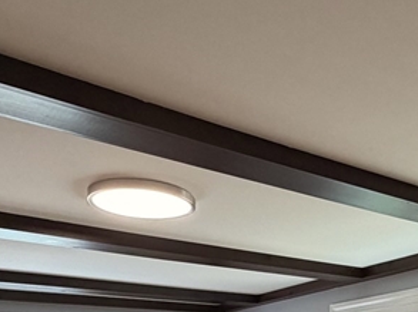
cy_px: 430
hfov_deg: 36.7
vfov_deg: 24.8
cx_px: 369
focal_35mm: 49
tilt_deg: -3.2
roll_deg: +1.6
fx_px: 591
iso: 320
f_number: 2.2
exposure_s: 1/121
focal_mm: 2.22
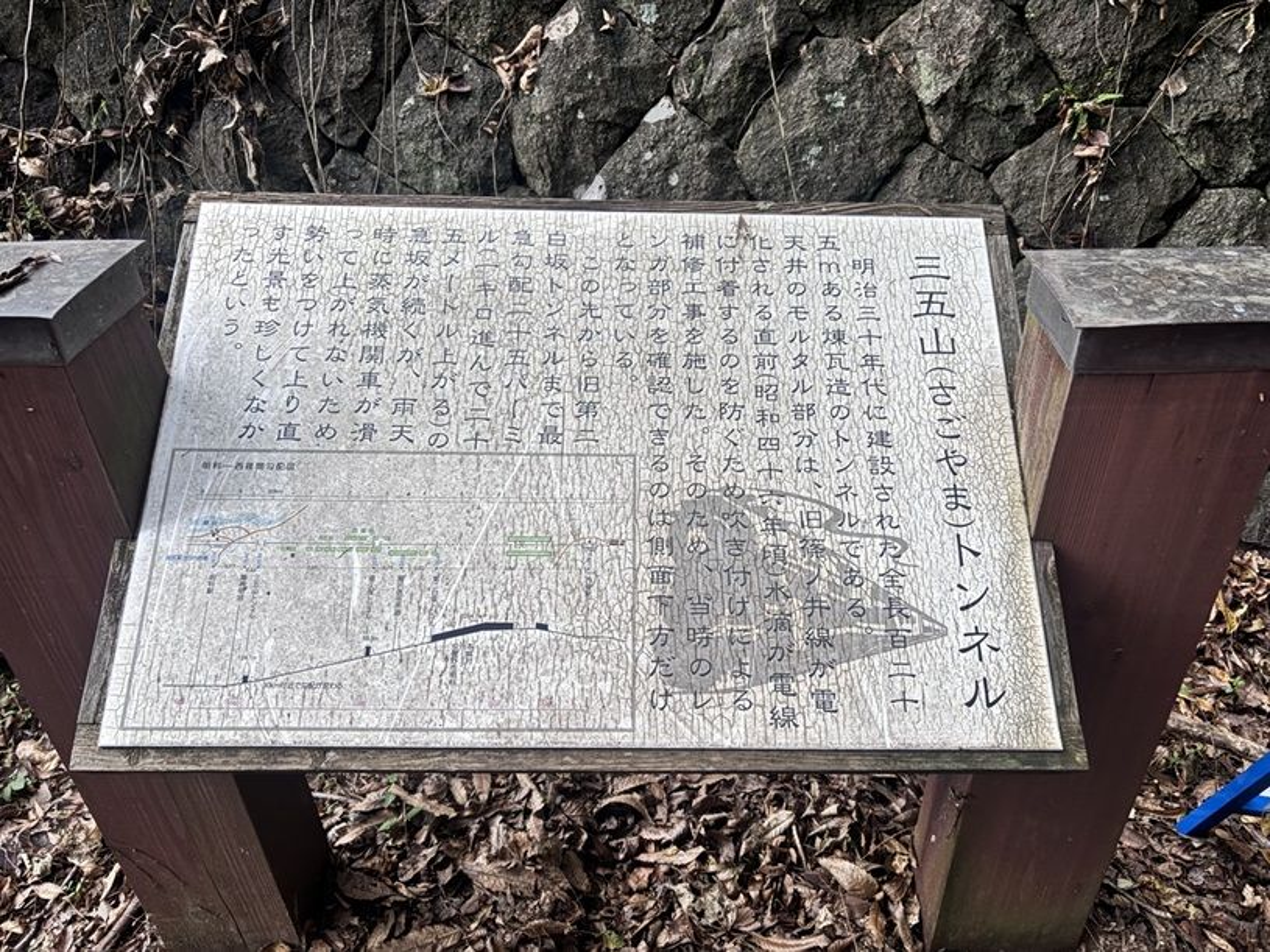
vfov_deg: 53.1
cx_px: 635
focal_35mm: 26
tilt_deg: -34.5
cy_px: 476
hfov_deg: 67.3
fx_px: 954
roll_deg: -0.1
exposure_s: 1/60
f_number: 1.6
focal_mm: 5.96
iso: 250
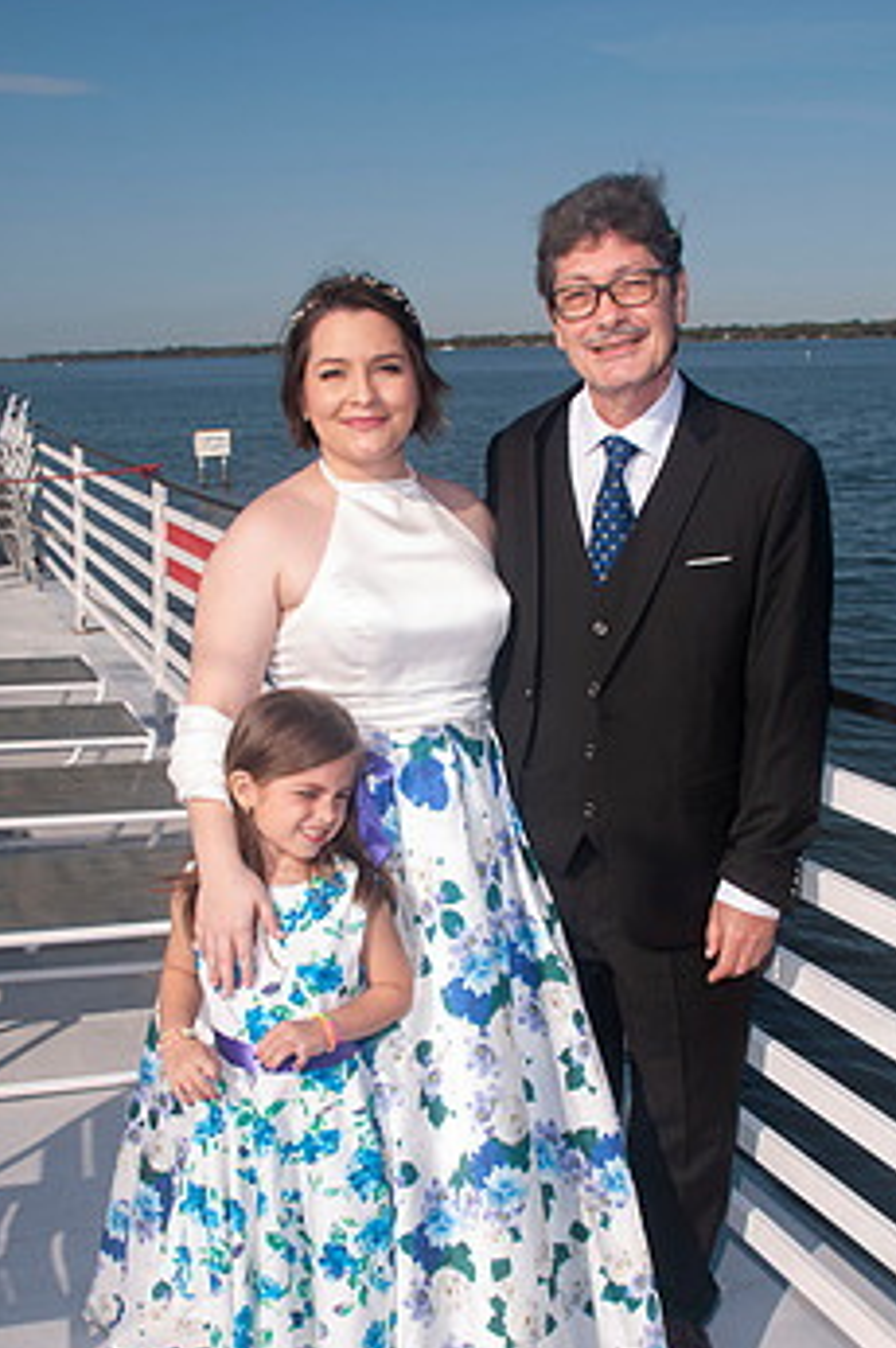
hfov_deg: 34.1
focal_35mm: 39
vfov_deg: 49.5
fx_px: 1459
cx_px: 481
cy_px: 764
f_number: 10
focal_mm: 20
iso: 100
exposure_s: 1/250
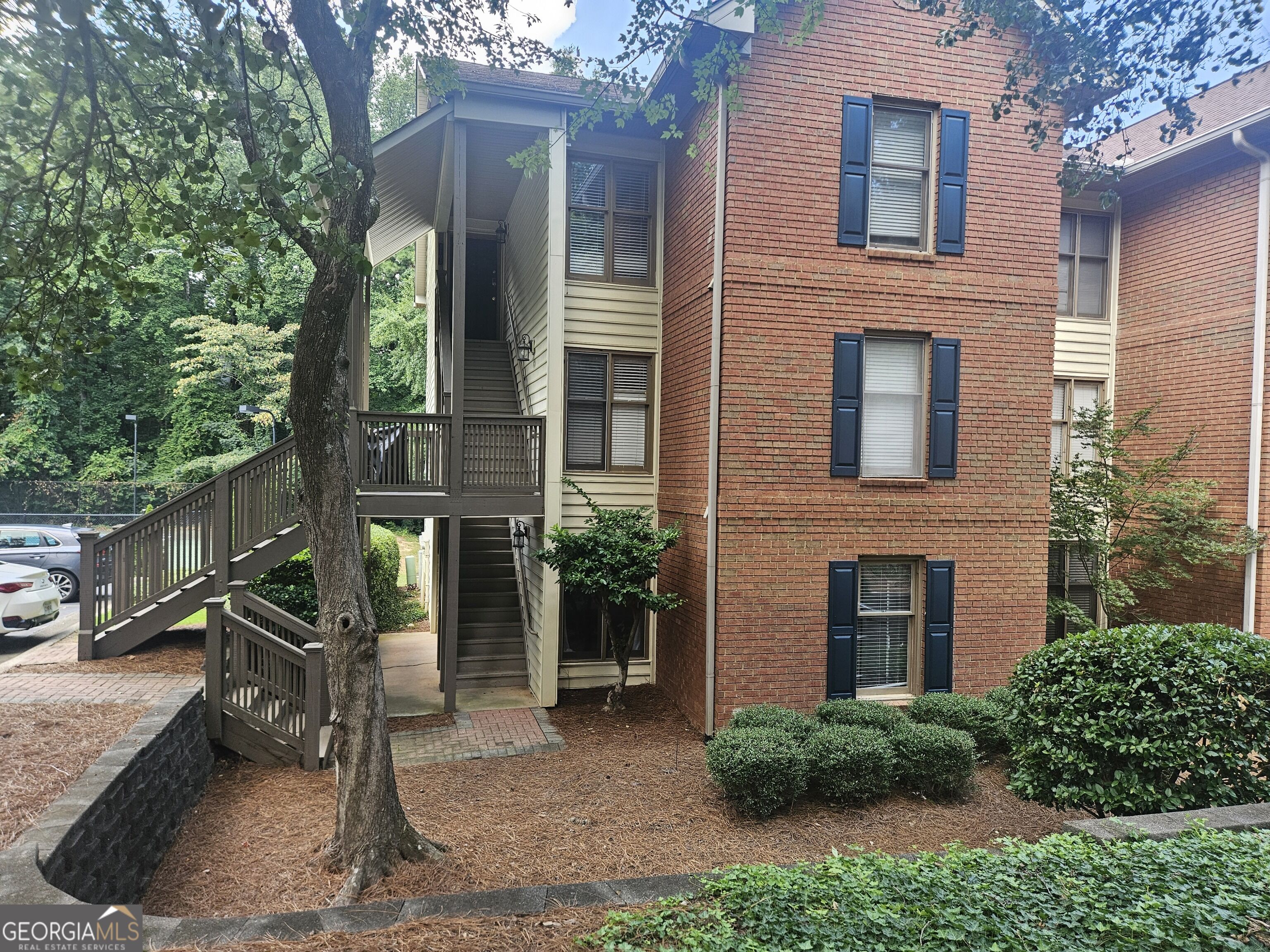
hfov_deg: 73.9
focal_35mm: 23
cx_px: 635
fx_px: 844
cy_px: 476
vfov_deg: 58.9
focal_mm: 5.4
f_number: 1.8
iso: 64
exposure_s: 1/180
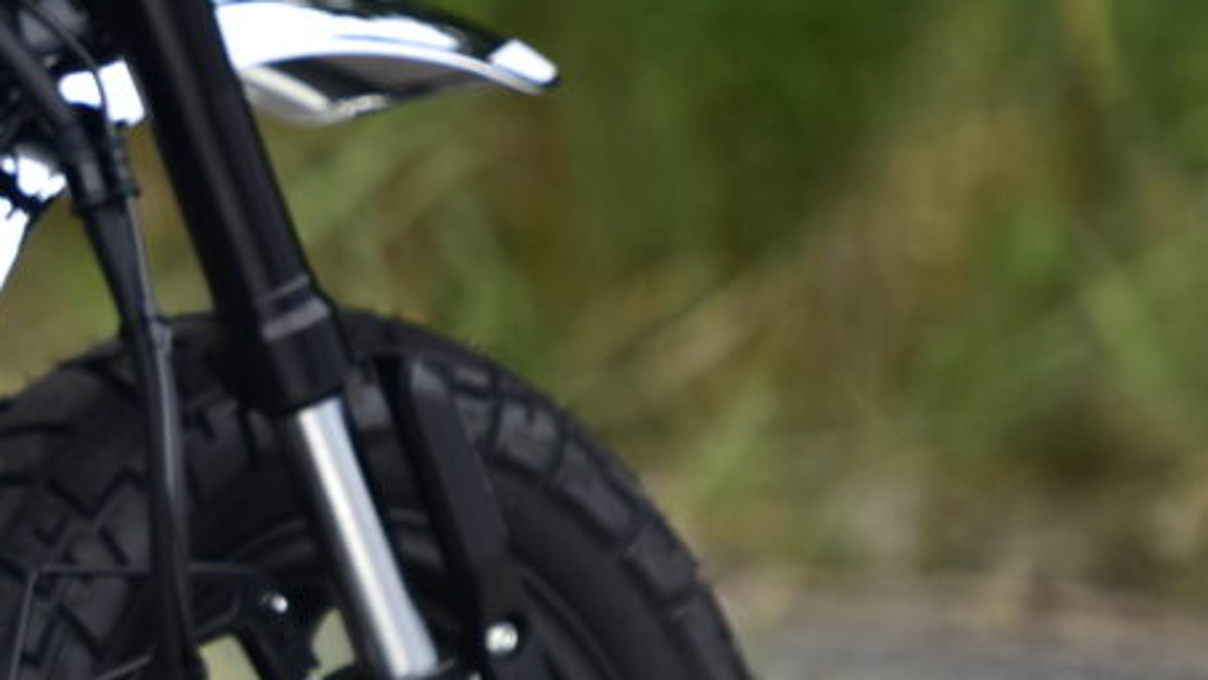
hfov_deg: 2.8
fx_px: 24345
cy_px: -44
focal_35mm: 760
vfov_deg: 1.6
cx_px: -1012
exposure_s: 1/2000
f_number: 2.8
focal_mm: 165
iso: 250
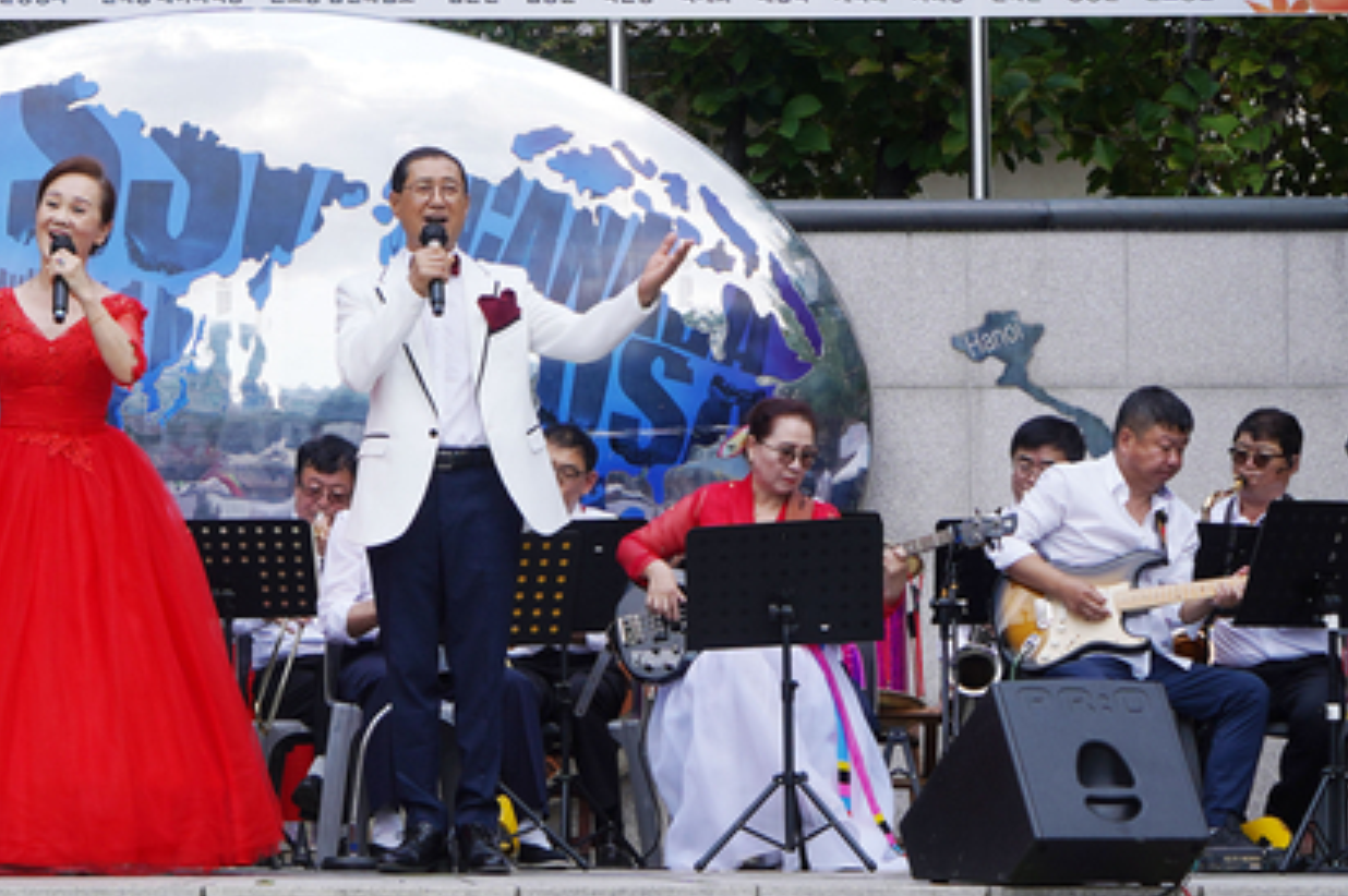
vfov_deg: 12.0
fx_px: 4265
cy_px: 342
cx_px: 265
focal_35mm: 114
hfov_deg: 17.8
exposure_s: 1/250
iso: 100
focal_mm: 46
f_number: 6.3
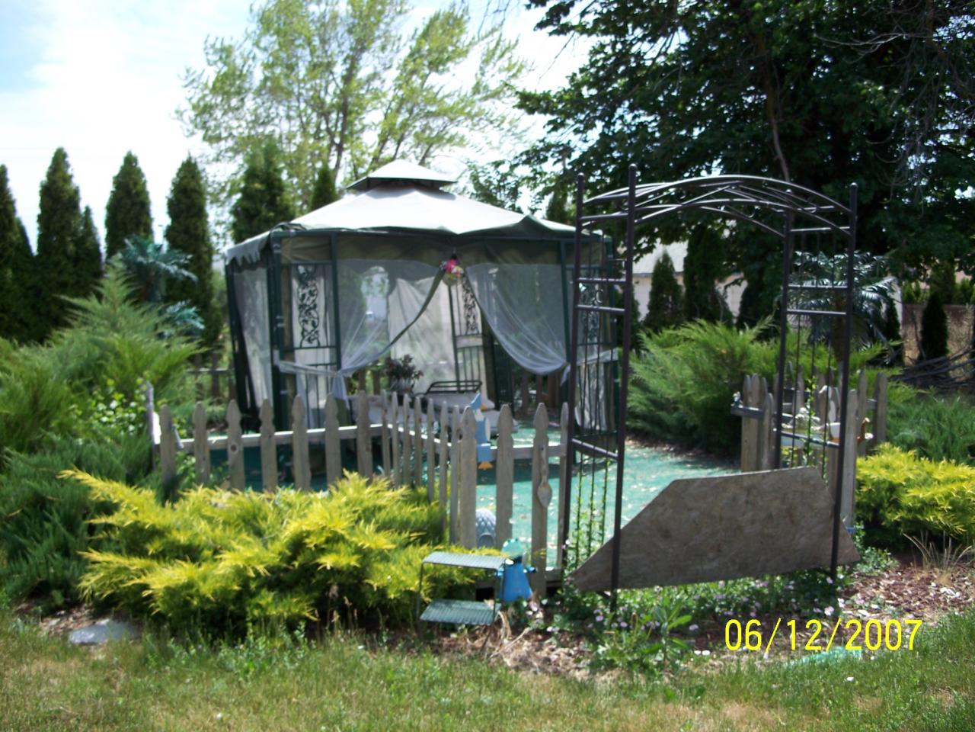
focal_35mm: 37
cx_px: 488
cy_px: 366
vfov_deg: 38.7
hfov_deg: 50.1
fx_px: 1042
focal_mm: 7.8
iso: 64
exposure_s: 1/500
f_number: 2.8
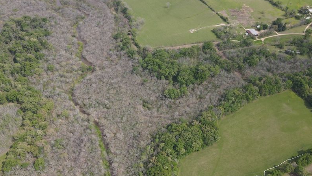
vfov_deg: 35.6
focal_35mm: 33
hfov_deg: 59.4
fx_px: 273
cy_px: 99
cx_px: 168
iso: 100
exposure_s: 1/640
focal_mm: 4.5
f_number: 2.8
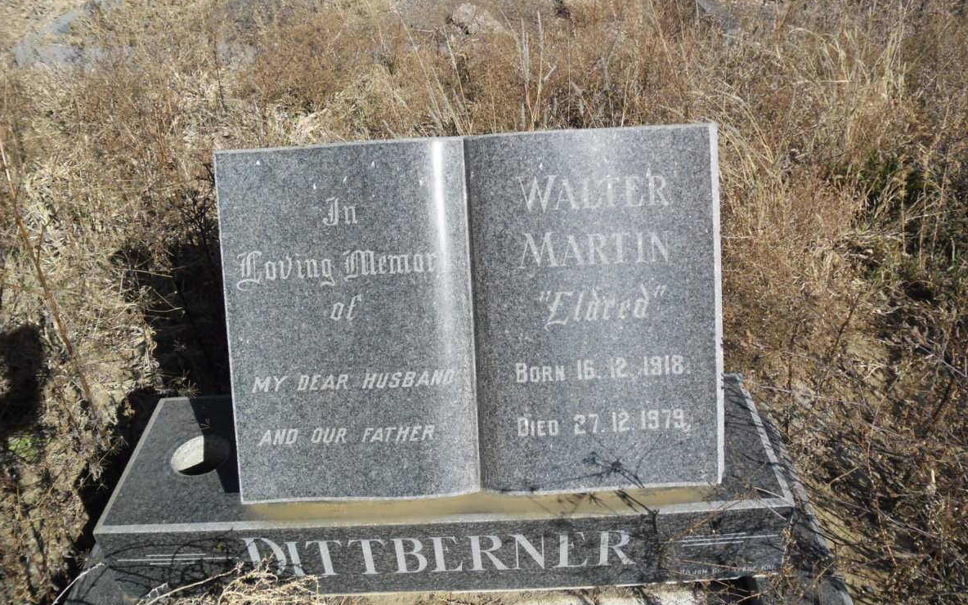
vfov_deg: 43.1
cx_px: 485
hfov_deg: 64.6
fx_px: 765
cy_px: 307
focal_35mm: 29
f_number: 3.5
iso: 80
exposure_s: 1/1000
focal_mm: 4.9
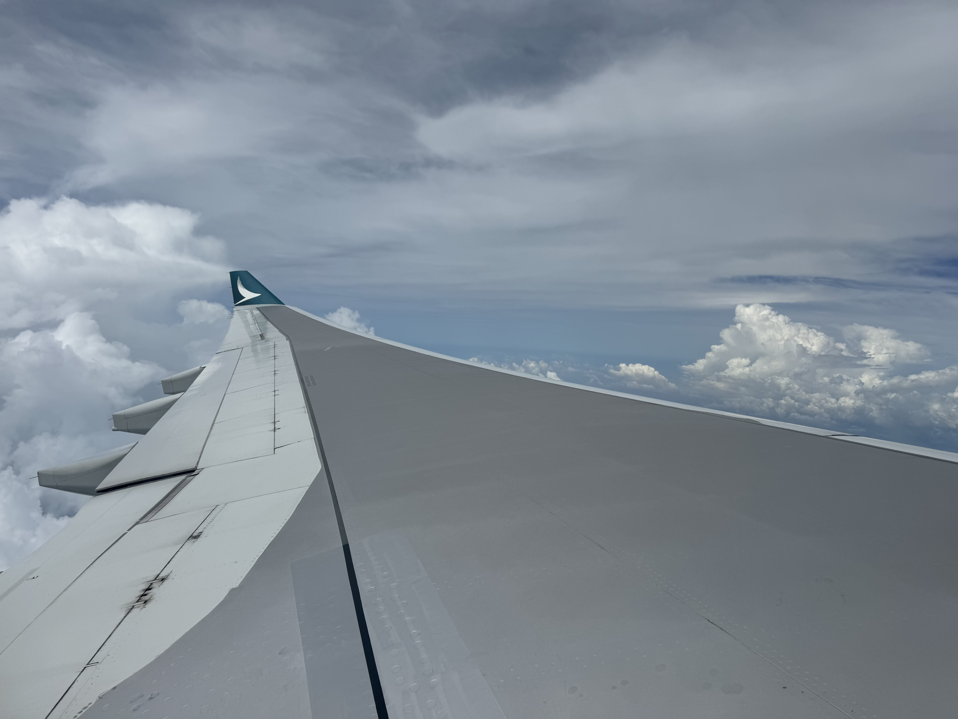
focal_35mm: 24
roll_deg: -2.7
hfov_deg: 71.6
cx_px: 479
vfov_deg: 56.8
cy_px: 360
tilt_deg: -2.5
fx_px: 664
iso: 80
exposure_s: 1/20000
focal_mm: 6.76
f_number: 1.78
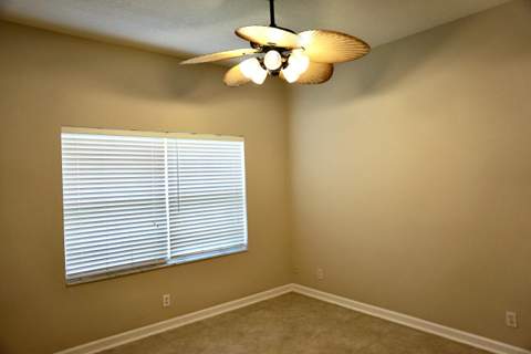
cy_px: 177
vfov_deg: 53.1
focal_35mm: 24
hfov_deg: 73.7
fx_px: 354
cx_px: 266
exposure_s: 1/160
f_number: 4
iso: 320
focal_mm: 16
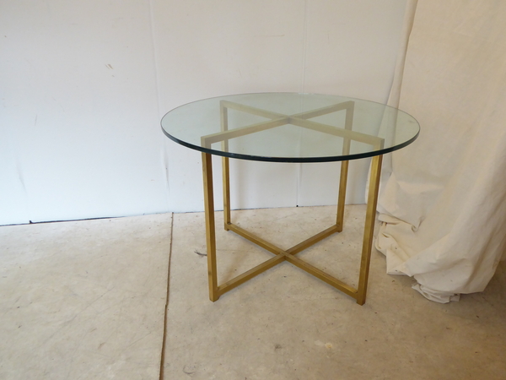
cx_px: 253
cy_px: 190
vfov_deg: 48.2
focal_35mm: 29
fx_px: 424
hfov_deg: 61.7
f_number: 3.5
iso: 400
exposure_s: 1/50
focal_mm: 5
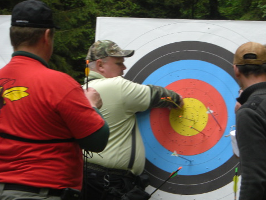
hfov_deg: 12.8
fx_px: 1183
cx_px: 178
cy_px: 126
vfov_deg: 9.6
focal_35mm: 154
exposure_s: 1/125
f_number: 4.3
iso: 100
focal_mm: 18.9
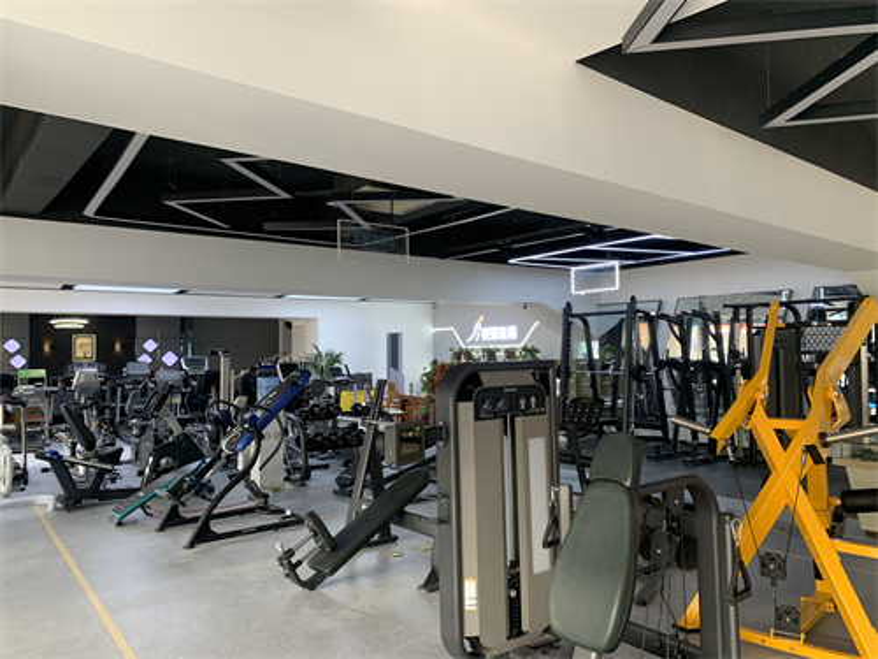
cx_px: 439
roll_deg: +0.6
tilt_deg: +1.8
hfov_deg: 67.3
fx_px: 659
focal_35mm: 26
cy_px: 330
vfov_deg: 53.1
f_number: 1.8
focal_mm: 4.25
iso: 100
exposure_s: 1/116
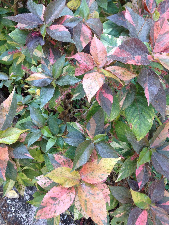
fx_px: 215
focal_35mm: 33
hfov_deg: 42.9
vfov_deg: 55.4
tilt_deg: -58.3
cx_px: 84
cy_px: 112
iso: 64
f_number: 2.4
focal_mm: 4.12
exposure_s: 1/60
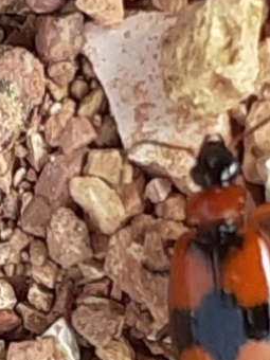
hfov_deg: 28.8
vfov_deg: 37.5
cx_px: 228
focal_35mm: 49
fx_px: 510
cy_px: 287
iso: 40
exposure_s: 1/625
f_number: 1.9
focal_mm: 3.6
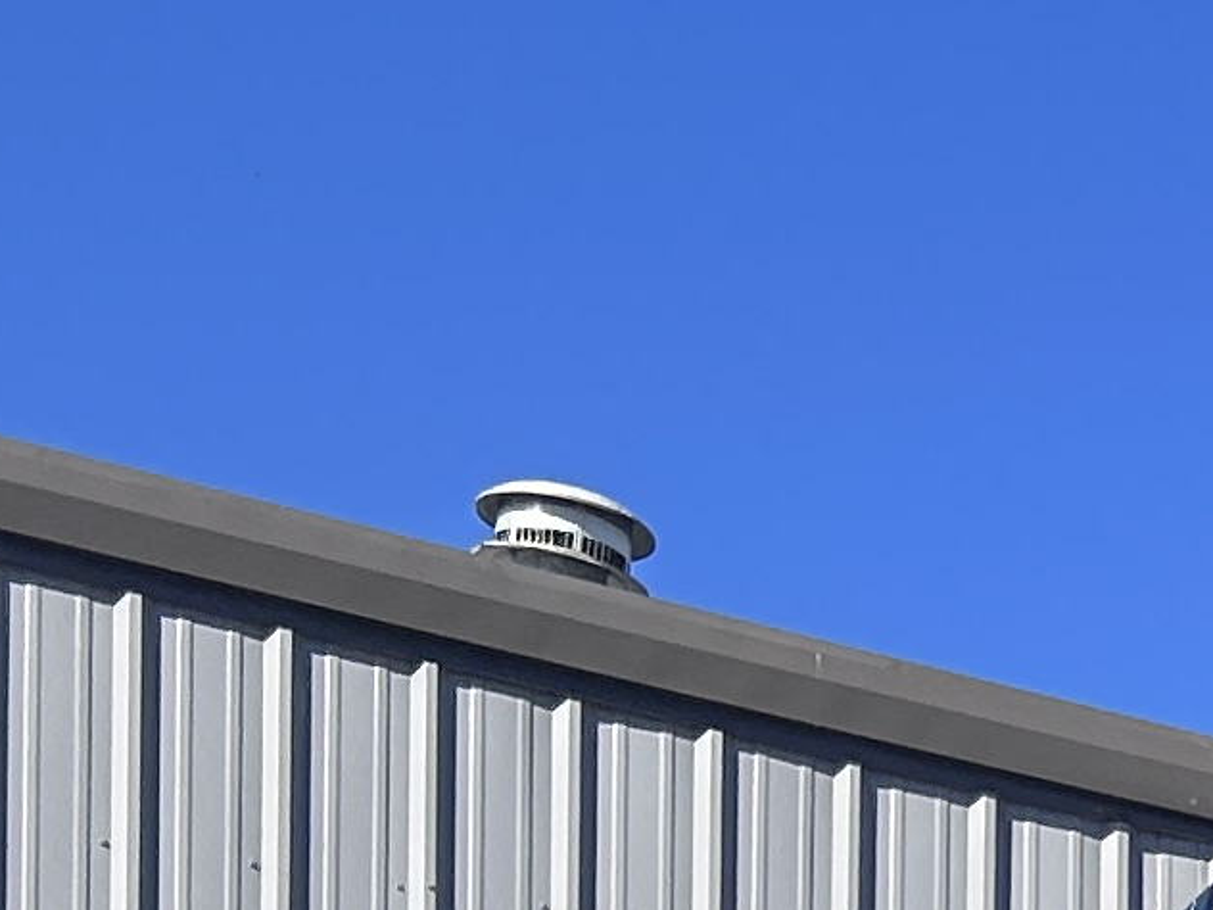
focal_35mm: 166
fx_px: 5817
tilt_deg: +0.8
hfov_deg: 10.7
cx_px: 2612
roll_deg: +0.4
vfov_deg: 7.7
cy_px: 2793
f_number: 1.5
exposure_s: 1/3968
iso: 50
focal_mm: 5.7
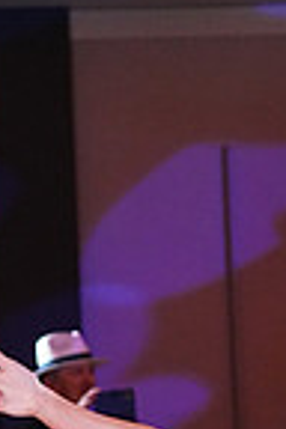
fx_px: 3944
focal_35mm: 331
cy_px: 703
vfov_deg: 6.1
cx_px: 368
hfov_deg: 4.1
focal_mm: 82
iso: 5000
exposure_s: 1/400
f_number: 4
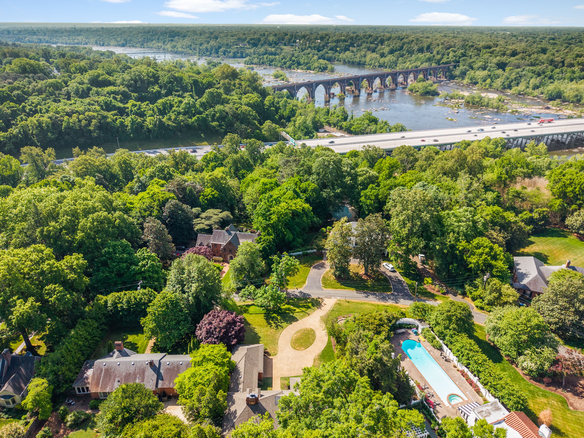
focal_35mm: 24
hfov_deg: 71.6
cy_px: 219
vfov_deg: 56.8
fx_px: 405
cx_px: 292
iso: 250
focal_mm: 8.67
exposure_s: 1/8000
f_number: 1.8
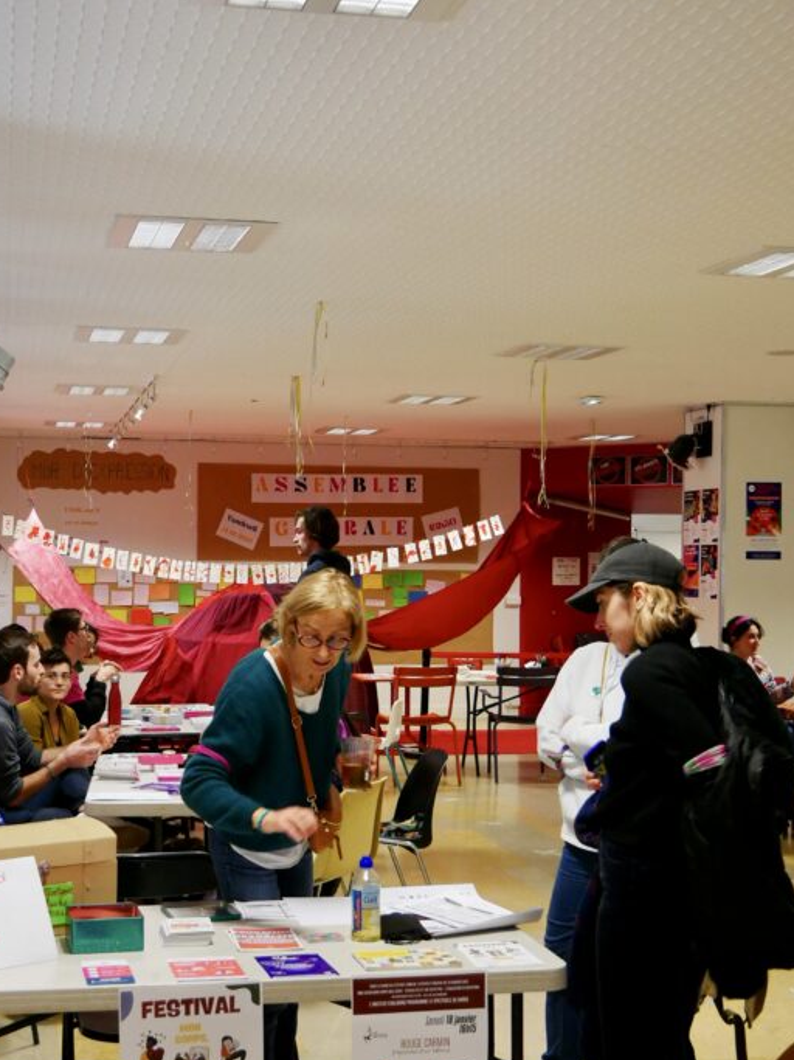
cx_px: 302
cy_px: 584
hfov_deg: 28.5
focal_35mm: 51
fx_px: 1560
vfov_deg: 37.5
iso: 1250
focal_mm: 17
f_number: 3.8
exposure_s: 1/60
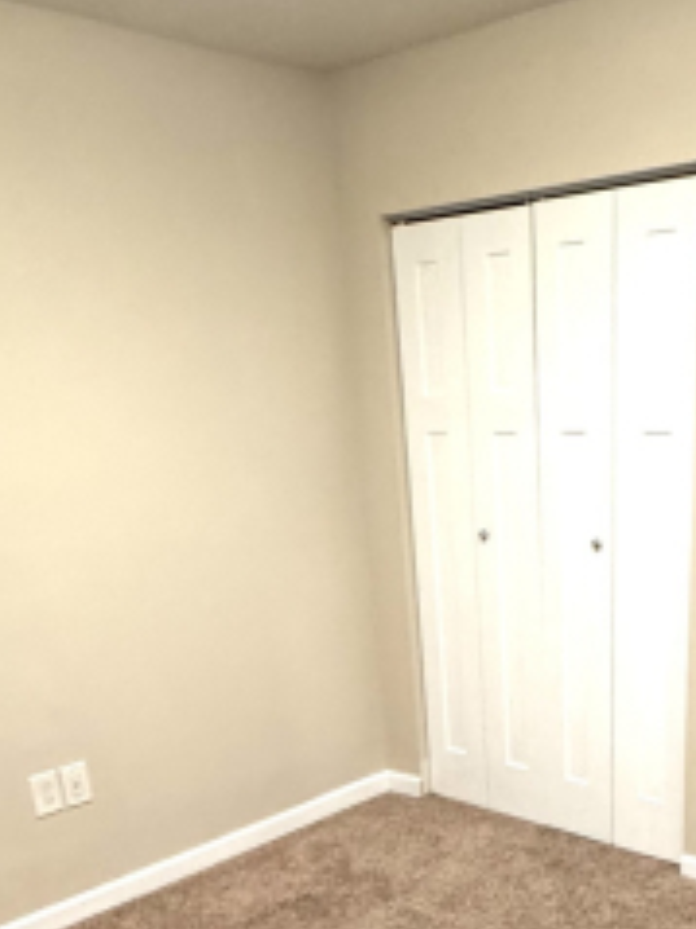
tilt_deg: -23.7
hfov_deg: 35.9
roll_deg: +0.8
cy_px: 810
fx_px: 1046
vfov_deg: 44.2
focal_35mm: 39
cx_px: 529
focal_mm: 2.22
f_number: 2.2
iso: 400
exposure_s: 1/60
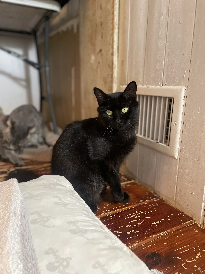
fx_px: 205
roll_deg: +0.3
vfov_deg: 67.3
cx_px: 102
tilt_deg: -12.5
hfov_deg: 53.1
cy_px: 137
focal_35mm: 26
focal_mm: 4.2
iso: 400
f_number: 1.6
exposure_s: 1/60
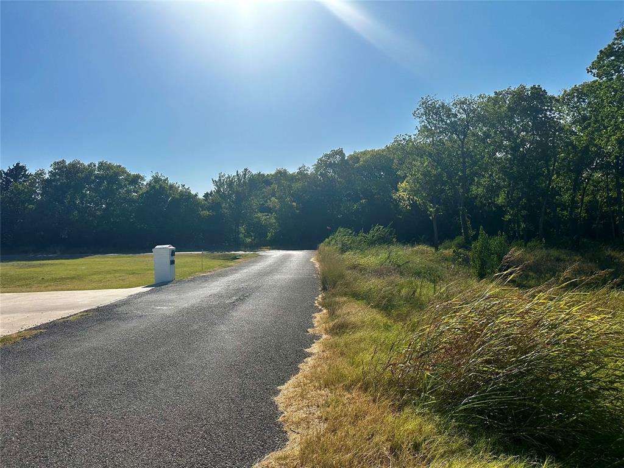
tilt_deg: +4.4
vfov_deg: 56.8
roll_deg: +2.9
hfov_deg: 71.6
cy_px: 234
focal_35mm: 24
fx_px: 433
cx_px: 312
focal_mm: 6.86
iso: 80
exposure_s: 1/10753
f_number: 1.78
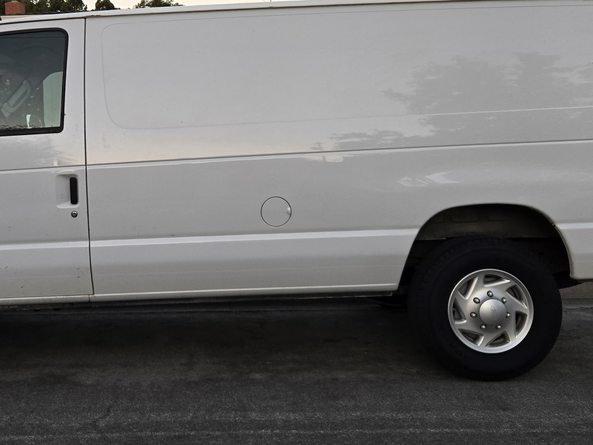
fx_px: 720
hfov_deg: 43.9
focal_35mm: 42
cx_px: 182
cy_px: 148
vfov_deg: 34.0
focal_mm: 5.4
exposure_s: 1/508
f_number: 1.8
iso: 160
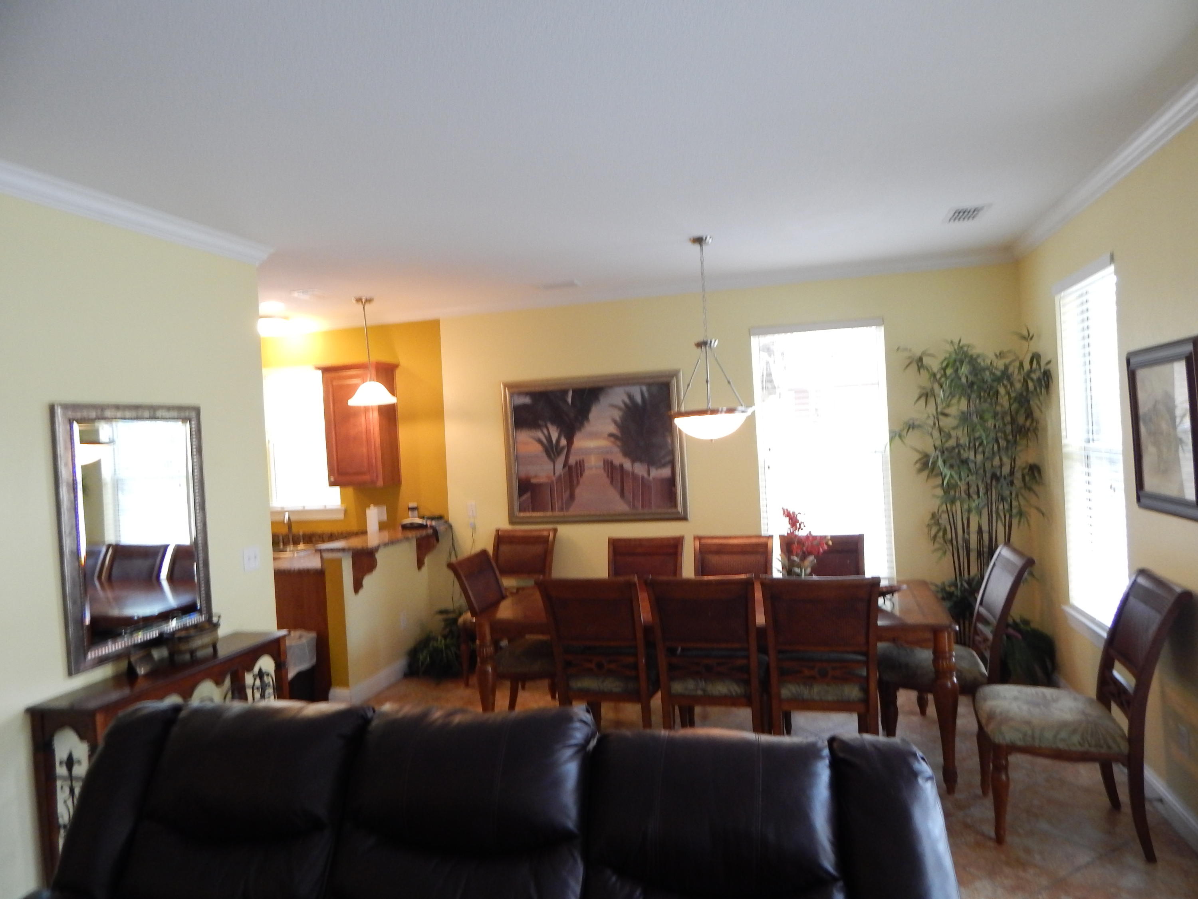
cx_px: 599
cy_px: 450
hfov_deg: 76.4
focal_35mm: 22
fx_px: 761
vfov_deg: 61.1
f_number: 3
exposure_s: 1/30
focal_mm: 4
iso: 320
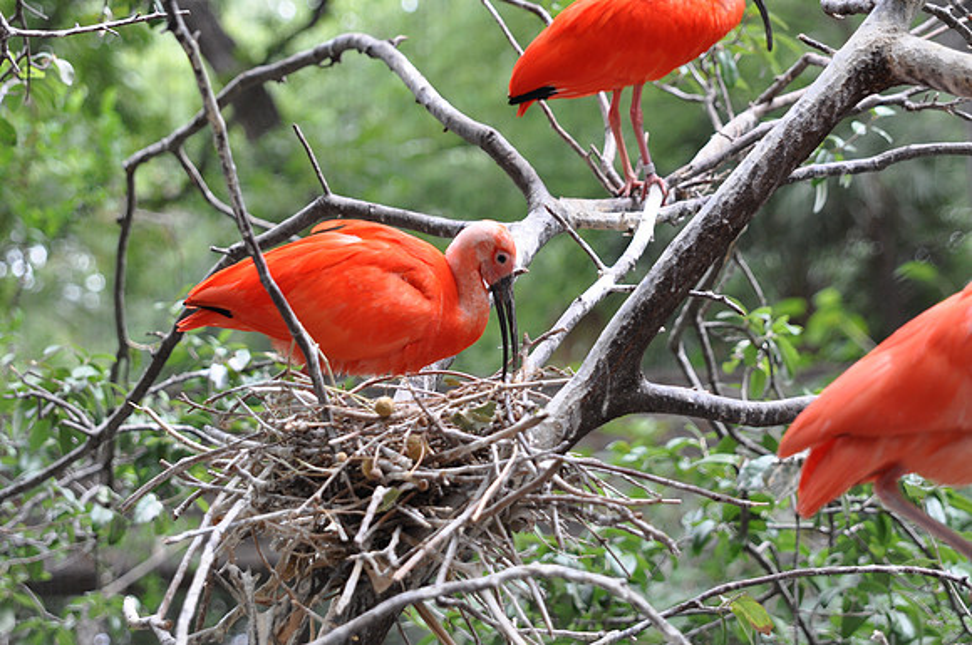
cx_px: 486
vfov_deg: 13.0
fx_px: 2831
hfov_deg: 19.5
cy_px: 322
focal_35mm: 105
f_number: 4
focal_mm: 70
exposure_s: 1/250
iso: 500
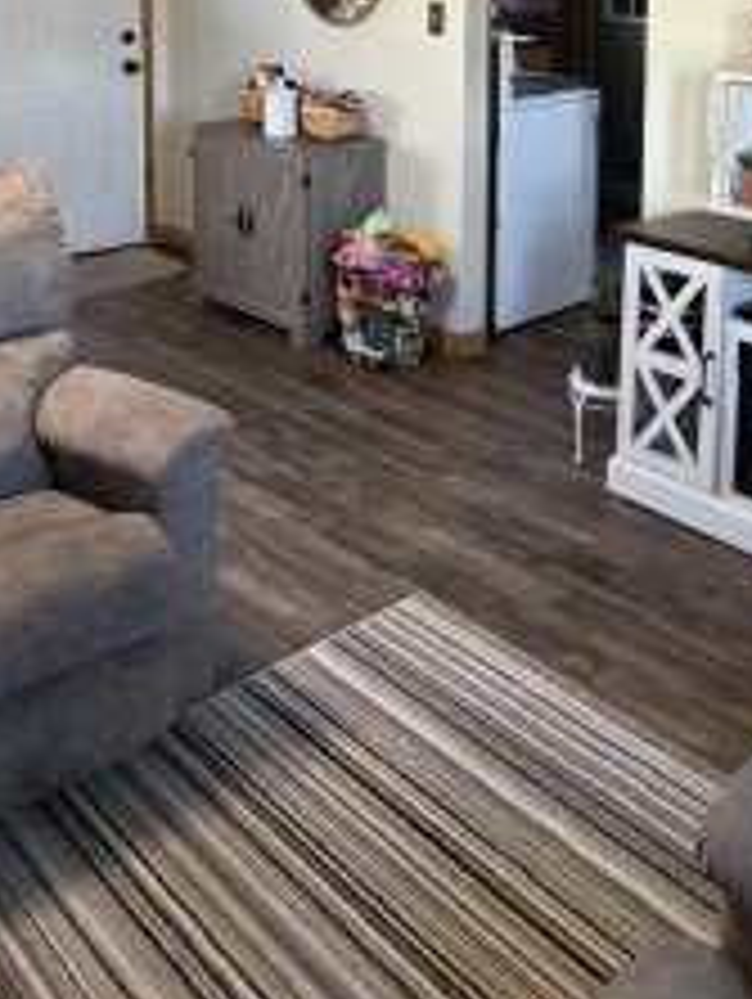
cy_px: 38
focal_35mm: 42
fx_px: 1214
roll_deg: -0.8
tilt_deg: -4.8
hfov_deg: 34.1
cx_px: 500
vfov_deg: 40.2
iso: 500
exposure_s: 1/60
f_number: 2.2
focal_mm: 2.22
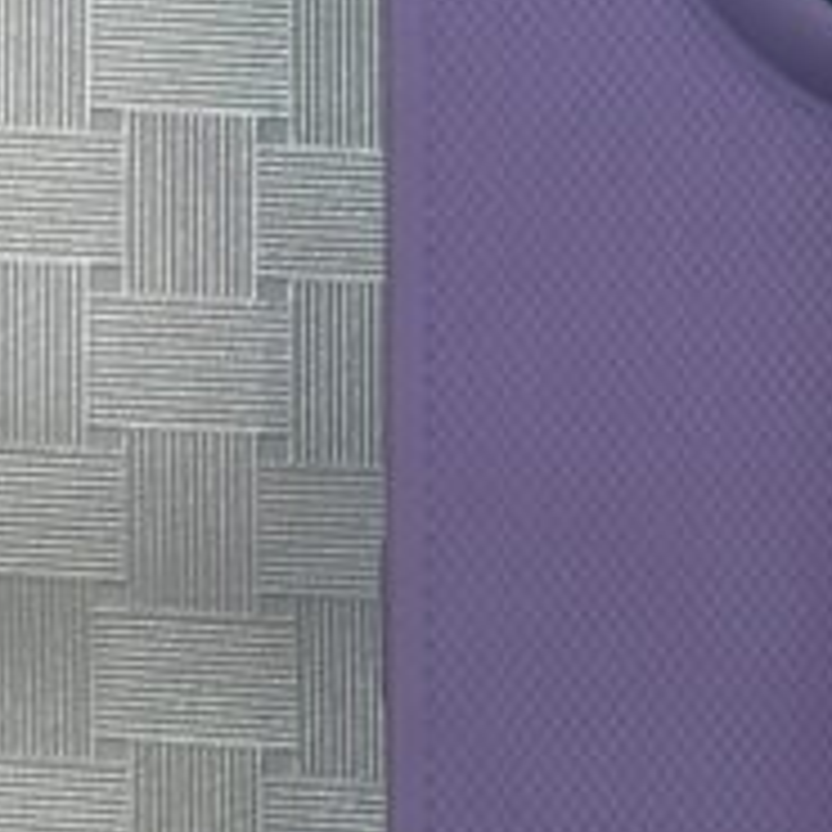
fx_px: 3725
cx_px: 935
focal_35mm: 137
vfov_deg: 12.2
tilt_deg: -85.9
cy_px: -396
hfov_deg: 12.5
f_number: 1.8
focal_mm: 4
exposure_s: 1/110
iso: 20
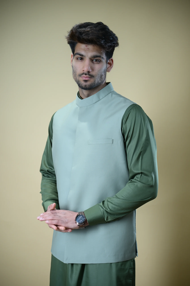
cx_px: 95
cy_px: 143
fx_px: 475
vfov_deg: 33.4
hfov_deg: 22.6
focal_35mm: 60
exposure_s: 1/125
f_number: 2.8
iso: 200
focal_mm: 60
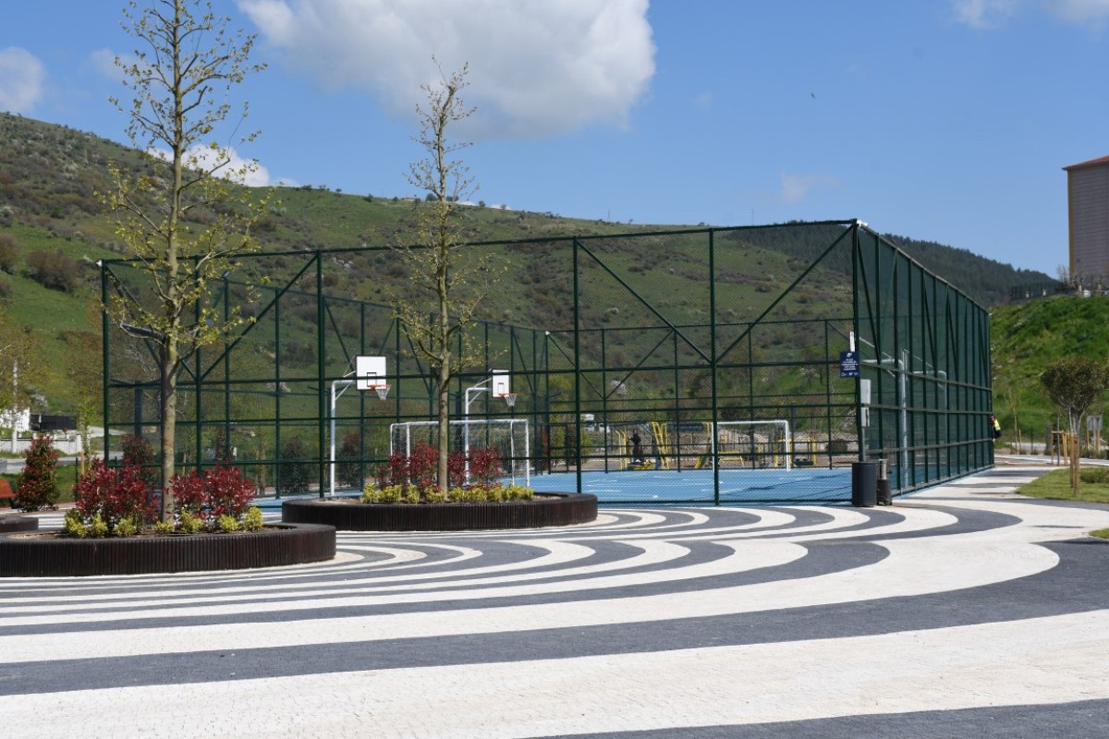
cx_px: 554
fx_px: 1848
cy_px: 370
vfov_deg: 22.6
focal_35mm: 60
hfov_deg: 33.4
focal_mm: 40
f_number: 11
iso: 100
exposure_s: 1/250
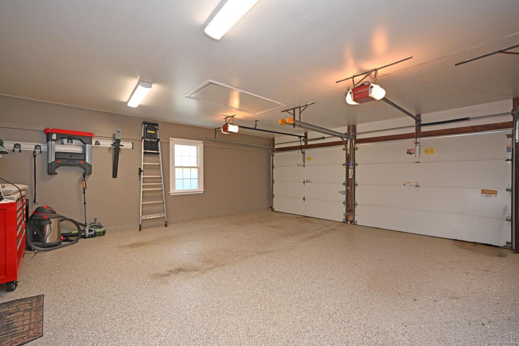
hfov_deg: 100.4
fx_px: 216
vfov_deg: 77.3
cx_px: 260
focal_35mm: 15
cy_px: 175
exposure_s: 1/60
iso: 500
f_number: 4
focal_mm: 14
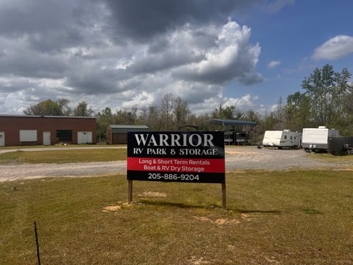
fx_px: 245
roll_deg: +0.2
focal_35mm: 24
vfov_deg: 56.8
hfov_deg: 71.6
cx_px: 176
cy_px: 132
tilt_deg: -1.3
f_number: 1.78
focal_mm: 6.76
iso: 80
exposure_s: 1/7937
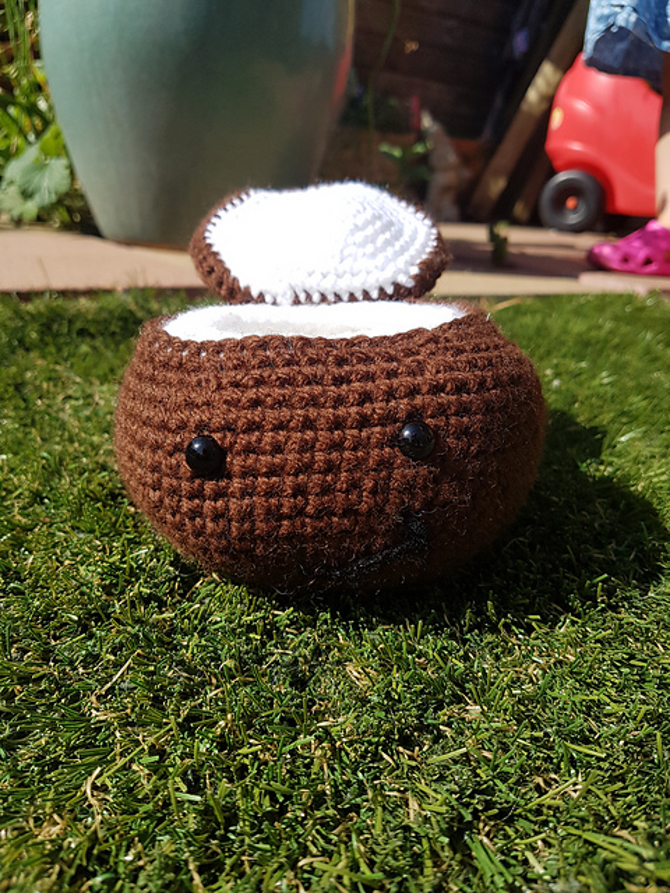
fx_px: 671
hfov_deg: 53.1
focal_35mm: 26
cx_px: 335
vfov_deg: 67.3
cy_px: 446
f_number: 1.7
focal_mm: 4.2
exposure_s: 1/2240
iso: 50
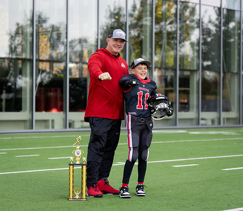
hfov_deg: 17.3
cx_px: 131
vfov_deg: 15.1
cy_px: 104
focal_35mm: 107
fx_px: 799
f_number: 2.8
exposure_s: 1/400
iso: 100
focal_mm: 79
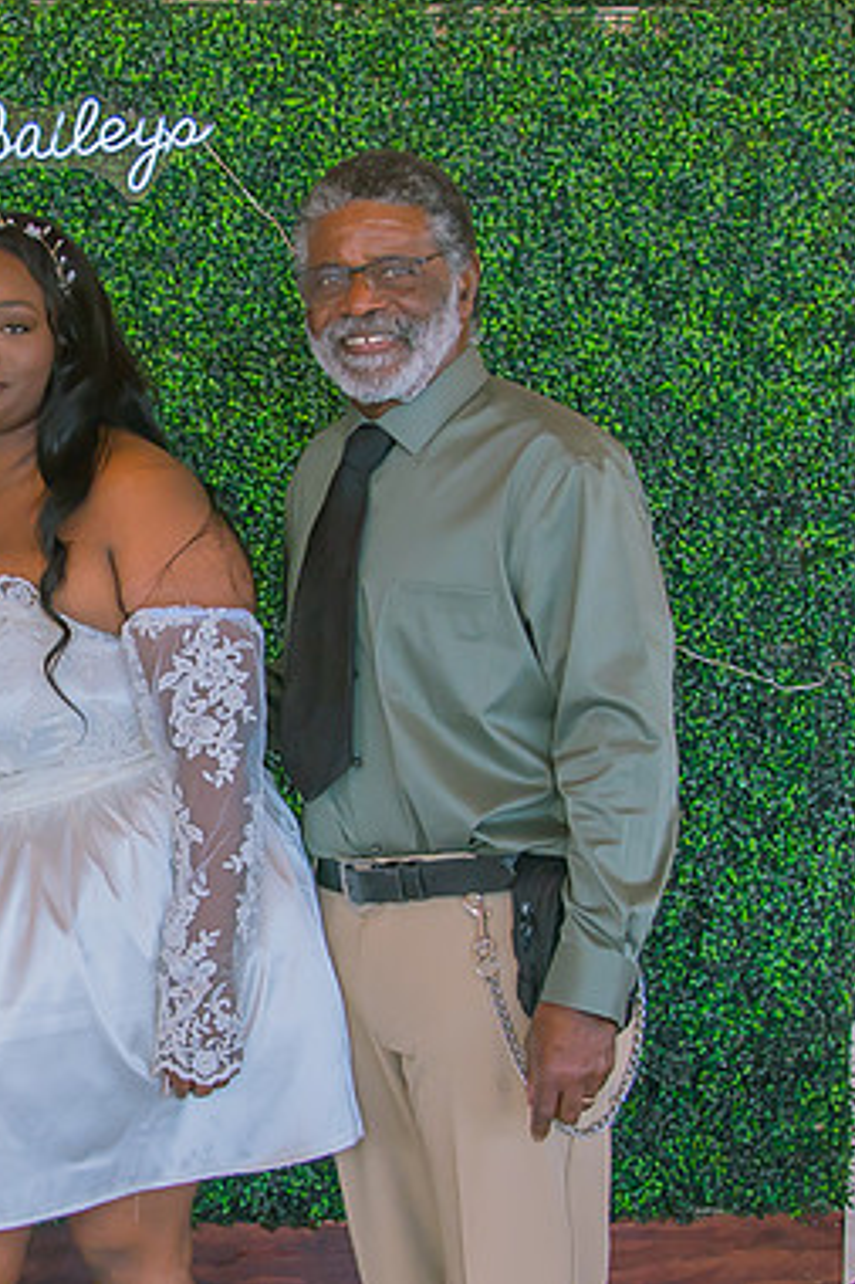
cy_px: 696
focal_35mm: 79
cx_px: -14
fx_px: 2817
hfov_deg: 16.9
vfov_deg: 25.7
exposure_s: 1/200
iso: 200
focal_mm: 24
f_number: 4
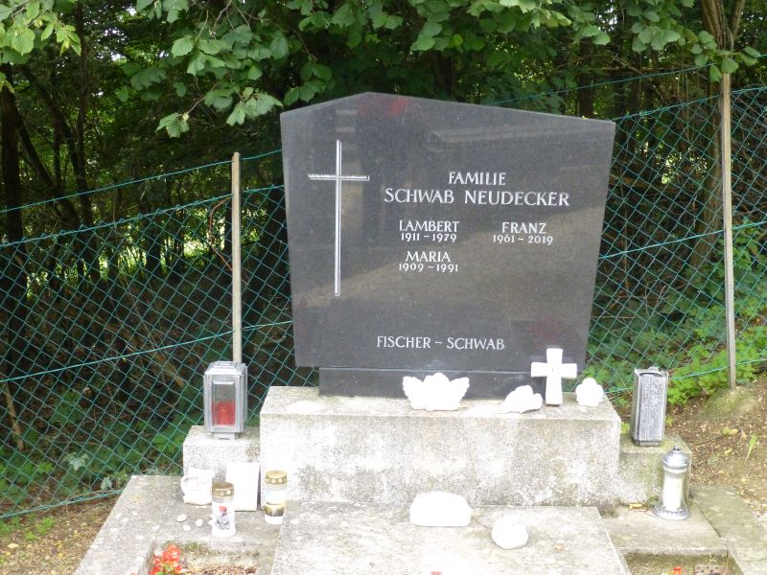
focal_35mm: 51
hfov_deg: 37.5
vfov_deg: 28.6
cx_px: 384
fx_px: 1130
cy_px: 288
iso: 800
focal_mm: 9
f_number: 4.4
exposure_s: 1/250
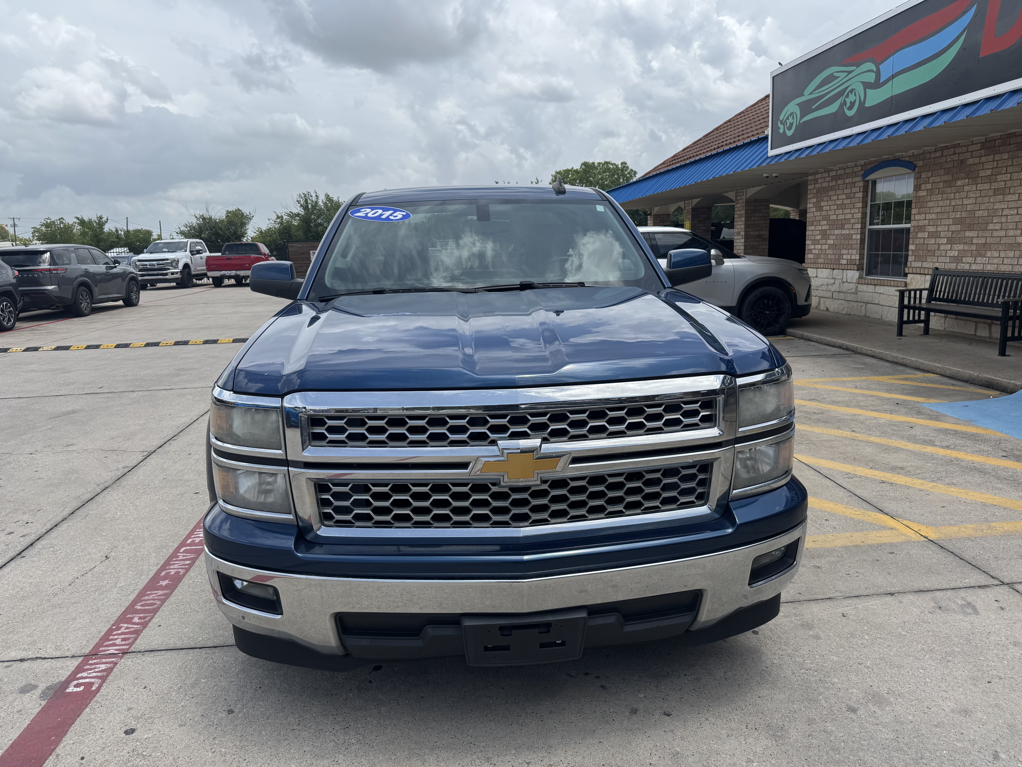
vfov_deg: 56.8
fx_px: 709
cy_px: 384
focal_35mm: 24
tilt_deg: -11.3
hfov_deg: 71.6
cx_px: 511
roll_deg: +1.9
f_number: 1.78
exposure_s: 1/4950
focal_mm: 6.76
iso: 80
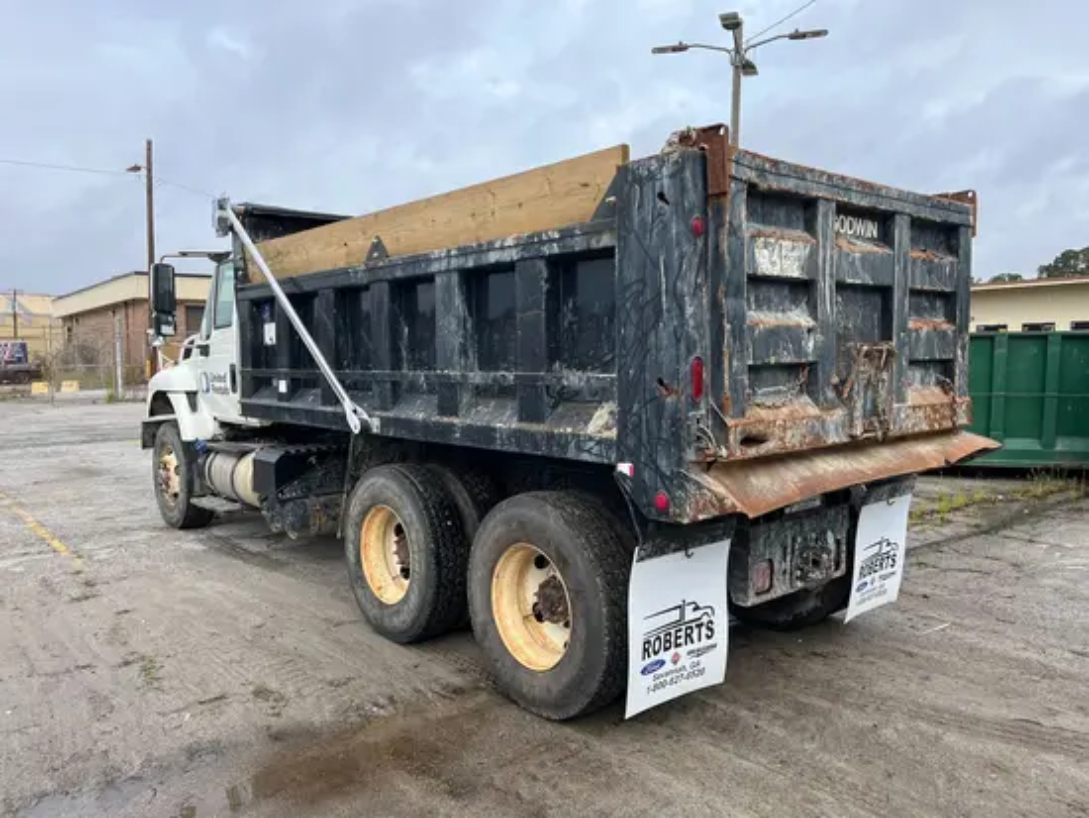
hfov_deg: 67.3
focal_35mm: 26
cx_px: 544
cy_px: 409
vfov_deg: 53.1
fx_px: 818
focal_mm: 5.1
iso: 50
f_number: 1.6
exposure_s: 1/1372
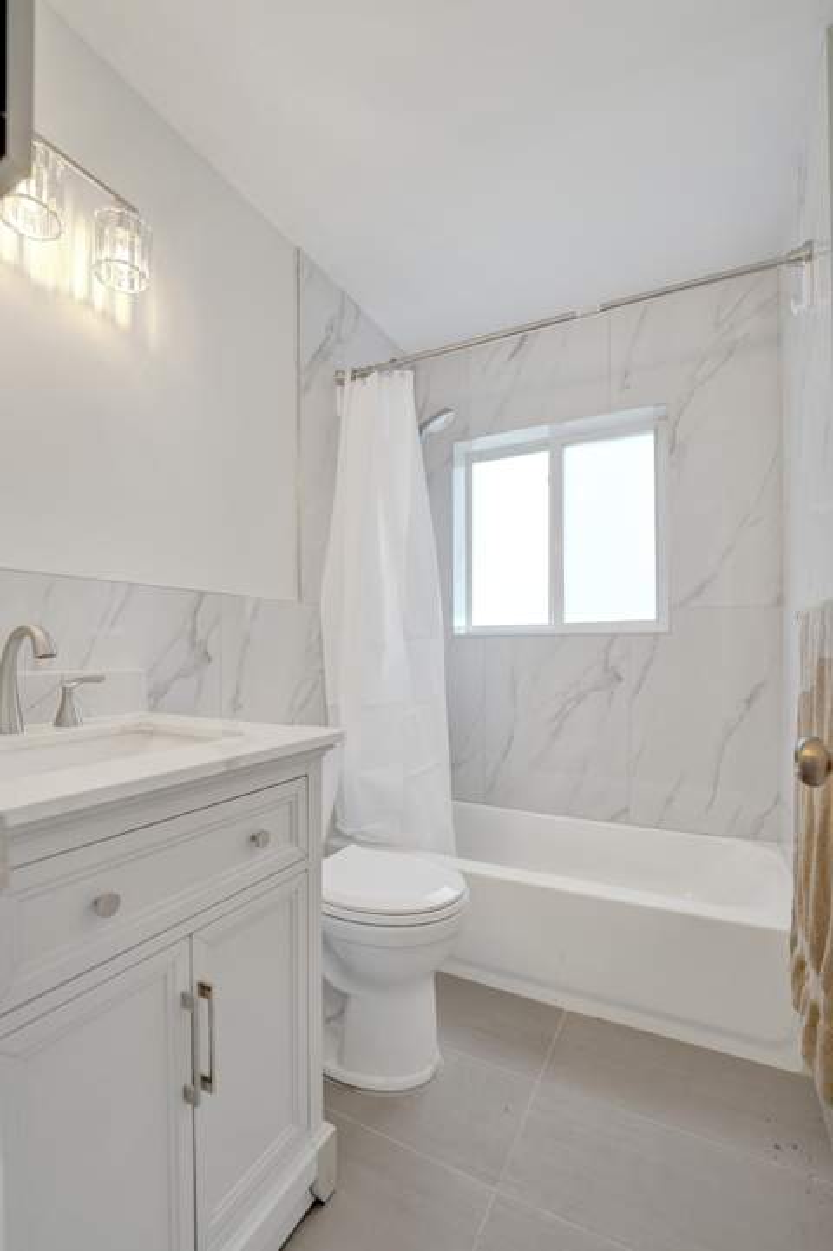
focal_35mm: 14
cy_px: 626
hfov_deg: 81.2
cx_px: 416
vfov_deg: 104.3
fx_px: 486
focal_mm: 14
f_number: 3.5
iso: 1250
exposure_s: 1/320
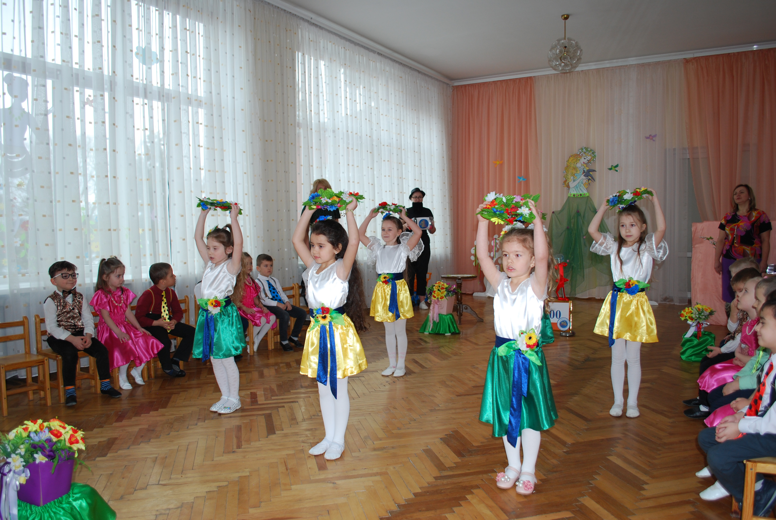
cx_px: 388
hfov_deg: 67.3
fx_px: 583
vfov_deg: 48.0
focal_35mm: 27
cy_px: 260
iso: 200
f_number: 3.5
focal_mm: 18
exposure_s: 1/60
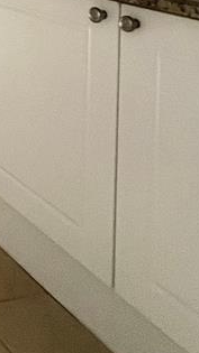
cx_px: -242
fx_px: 507
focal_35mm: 54
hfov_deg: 15.5
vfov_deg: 30.8
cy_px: -96
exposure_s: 1/60
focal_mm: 1.57
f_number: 1.8
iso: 250
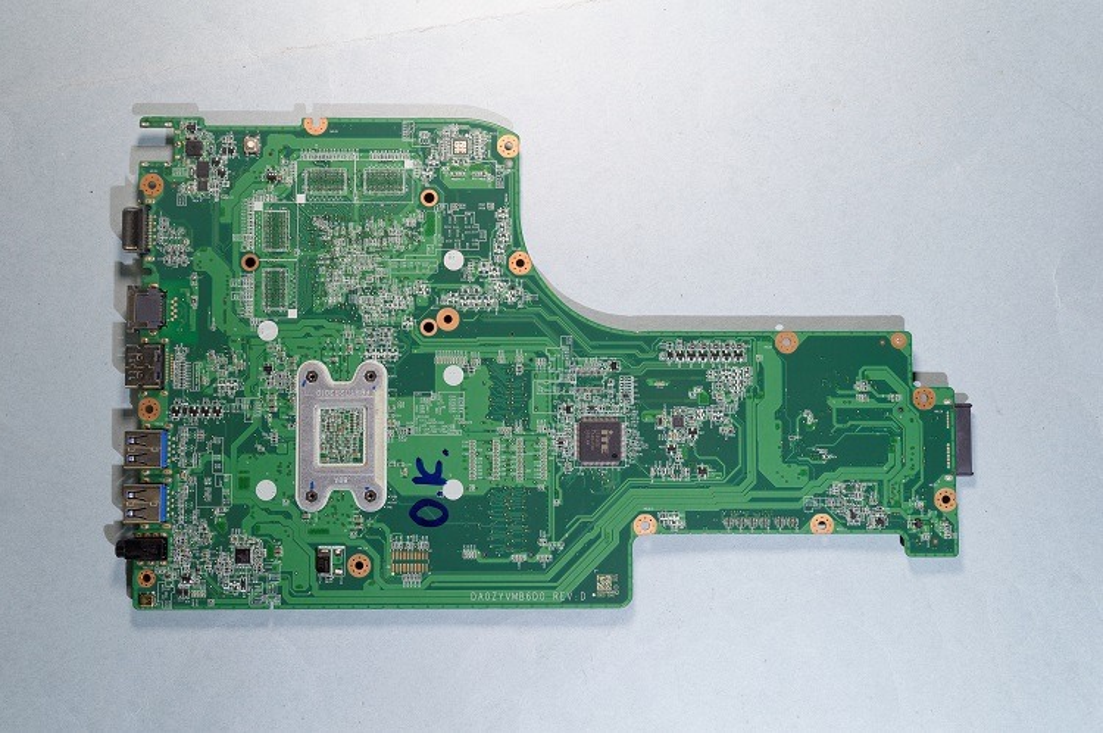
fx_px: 1010
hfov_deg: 57.3
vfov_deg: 39.9
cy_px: 366
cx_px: 552
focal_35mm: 33
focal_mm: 22
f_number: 8
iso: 100
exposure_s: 1/6
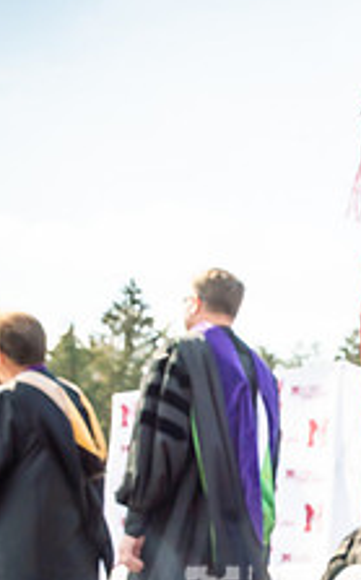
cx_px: 627
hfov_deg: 14.7
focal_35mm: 79
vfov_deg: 25.4
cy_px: 523
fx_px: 1246
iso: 200
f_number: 7.1
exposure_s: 1/500
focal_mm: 17
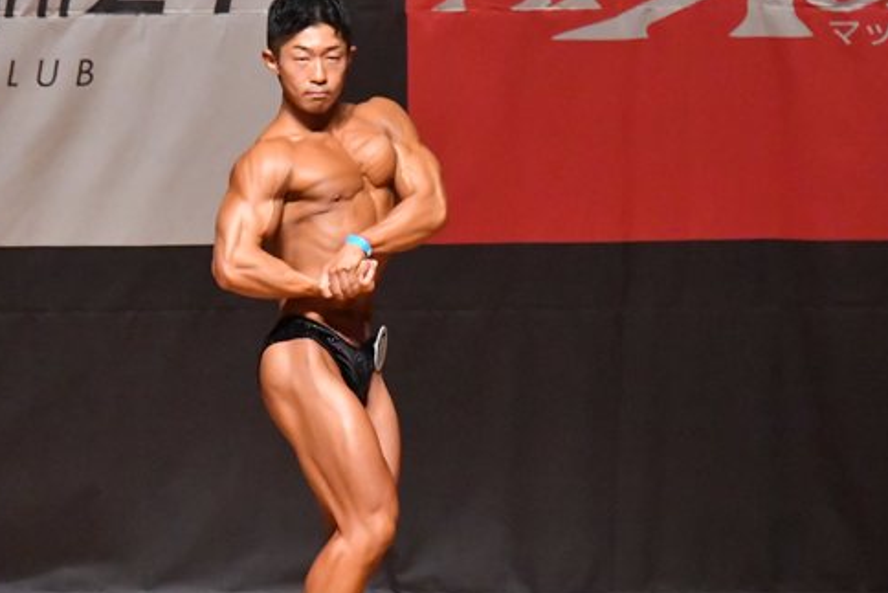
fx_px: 10066
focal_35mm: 408
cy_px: 431
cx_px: 247
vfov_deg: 3.4
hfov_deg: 5.0
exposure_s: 1/400
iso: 12800
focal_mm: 170
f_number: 5.6
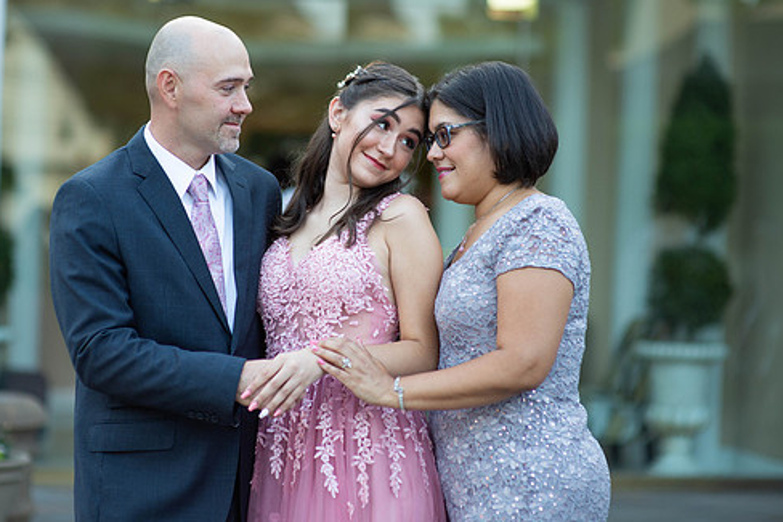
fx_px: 2196
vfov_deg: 13.5
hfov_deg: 20.2
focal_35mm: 101
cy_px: 230
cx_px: 355
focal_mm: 85
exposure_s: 1/500
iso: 250
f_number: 2
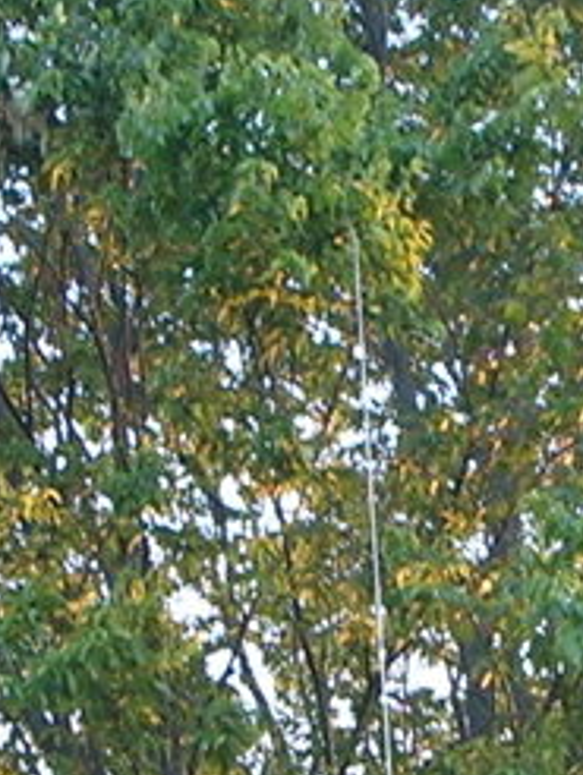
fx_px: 3542
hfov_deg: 9.4
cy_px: 649
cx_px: 435
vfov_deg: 12.4
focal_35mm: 158
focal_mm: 5.8
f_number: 2.8
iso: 50
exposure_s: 1/36.5
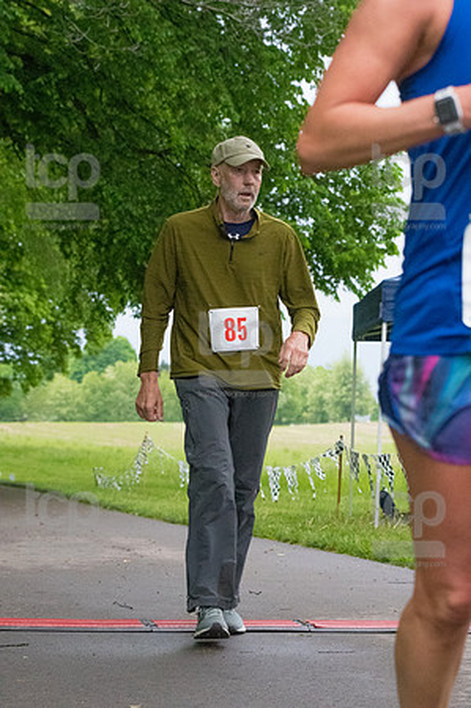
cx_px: 236
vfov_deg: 18.3
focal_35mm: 112
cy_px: 354
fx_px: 2203
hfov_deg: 12.2
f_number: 5.6
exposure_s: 1/1250
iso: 6400
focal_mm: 75
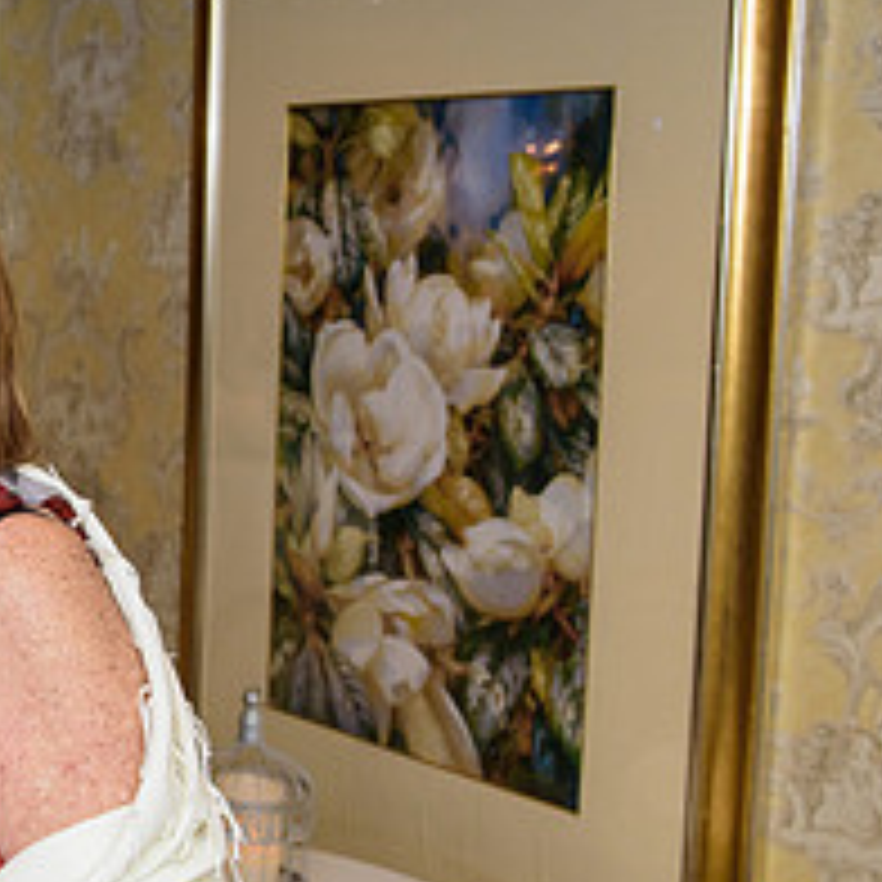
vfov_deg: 22.2
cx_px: -230
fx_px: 2248
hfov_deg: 20.5
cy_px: 412
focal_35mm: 78
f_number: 4
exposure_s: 1/200
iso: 1250
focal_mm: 31
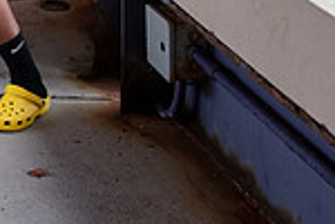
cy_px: -194
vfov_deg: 10.6
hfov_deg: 15.2
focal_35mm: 120
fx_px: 1117
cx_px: -226
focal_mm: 31
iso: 1250
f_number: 5.6
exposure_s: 1/160
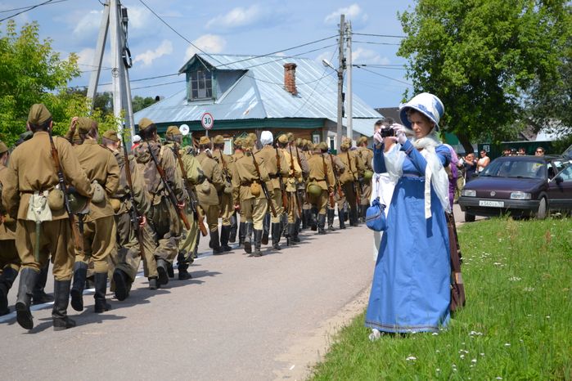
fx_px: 1311
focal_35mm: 82
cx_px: 286
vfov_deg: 16.6
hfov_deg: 24.6
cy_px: 190
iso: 400
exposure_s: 1/1600
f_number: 6.3
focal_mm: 55
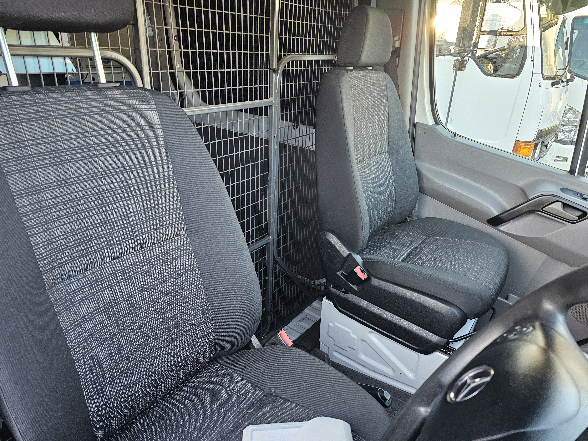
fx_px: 391
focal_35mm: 23
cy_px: 220
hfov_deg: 73.9
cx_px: 294
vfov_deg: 58.9
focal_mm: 6.3
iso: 320
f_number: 1.7
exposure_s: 1/100
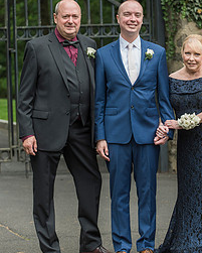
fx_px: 1456
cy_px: 52
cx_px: 111
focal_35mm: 195
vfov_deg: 9.9
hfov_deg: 7.9
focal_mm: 116
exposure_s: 1/400
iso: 500
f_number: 4
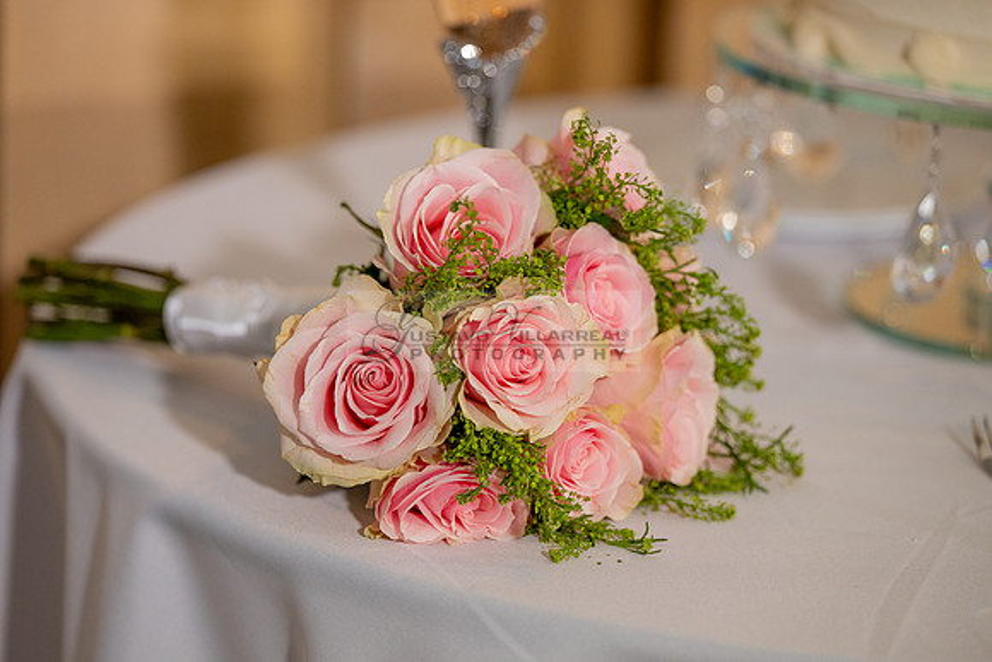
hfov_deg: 15.2
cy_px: 331
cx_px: 496
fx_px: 3721
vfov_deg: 10.2
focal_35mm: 135
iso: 1600
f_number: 3.2
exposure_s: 1/200
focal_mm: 135
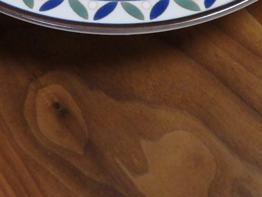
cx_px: 123
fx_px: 1423
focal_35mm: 188
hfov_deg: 10.5
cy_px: -109
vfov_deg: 7.7
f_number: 4.2
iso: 640
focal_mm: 10.8
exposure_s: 1/60
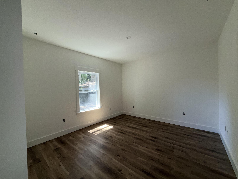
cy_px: 90
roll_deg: +1.9
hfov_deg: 102.1
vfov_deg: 85.7
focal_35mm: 14
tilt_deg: -0.9
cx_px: 119
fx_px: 96
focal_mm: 2.22
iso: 100
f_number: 2.2
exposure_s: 1/121
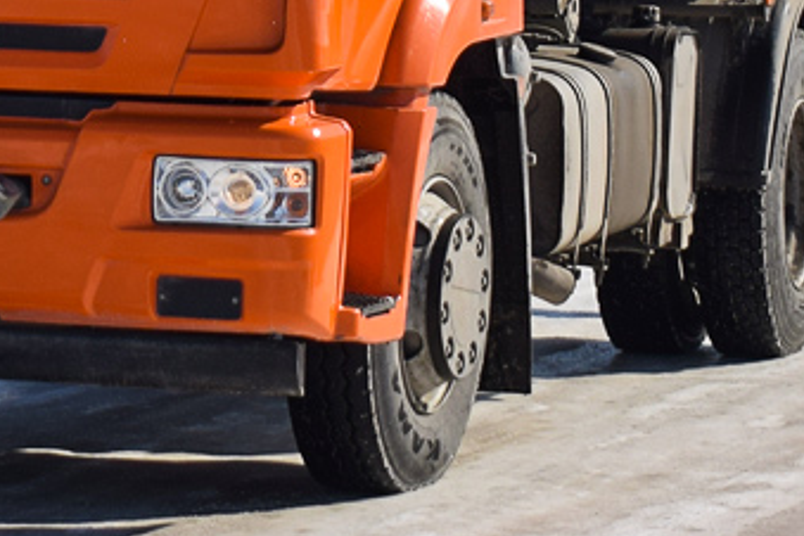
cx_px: -31
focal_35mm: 202
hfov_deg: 10.1
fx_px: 4511
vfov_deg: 6.7
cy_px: -268
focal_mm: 38
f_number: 4.8
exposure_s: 1/1250
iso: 100
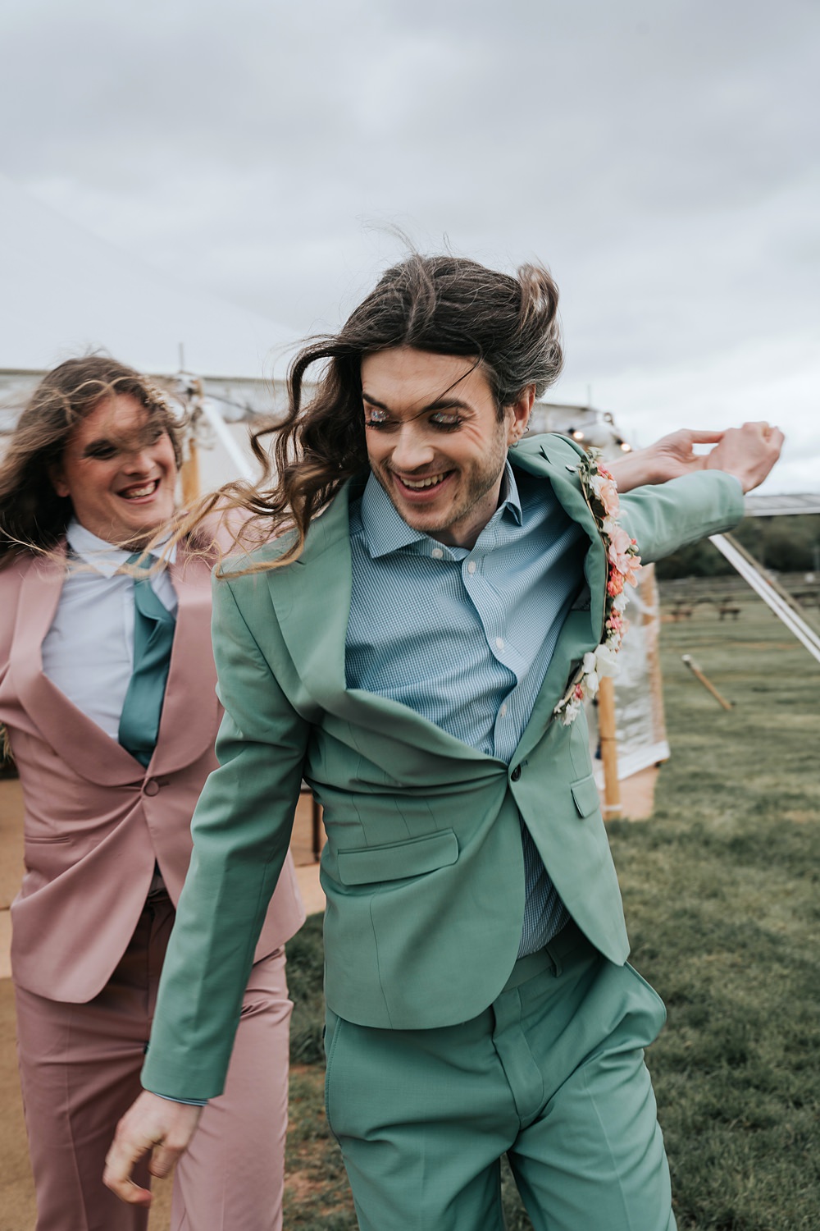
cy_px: 616
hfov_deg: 28.9
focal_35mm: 46
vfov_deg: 42.3
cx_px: 410
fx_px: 1589
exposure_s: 1/160
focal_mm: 46.5
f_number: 7.1
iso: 200
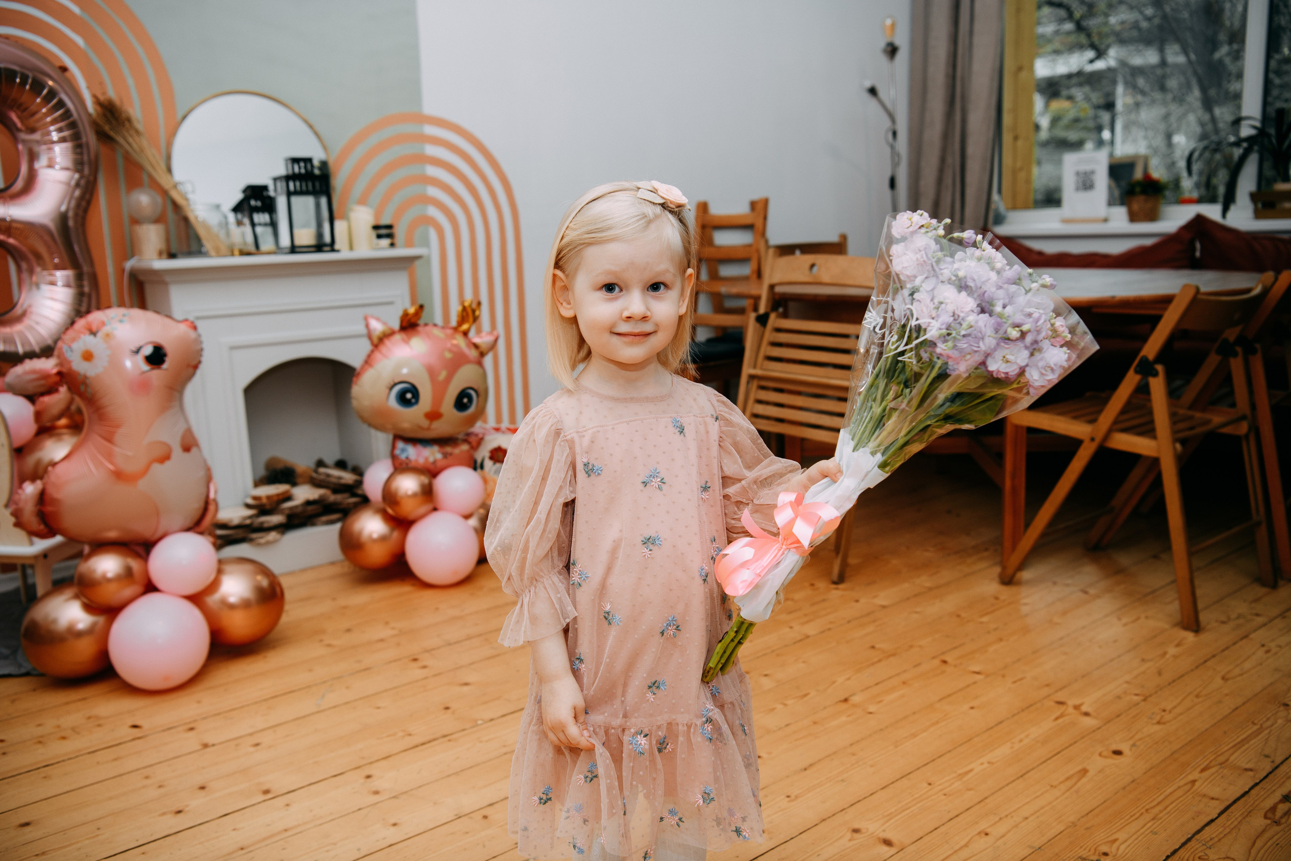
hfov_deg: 60.3
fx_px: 1112
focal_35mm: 31
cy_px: 430
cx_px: 646
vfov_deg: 42.3
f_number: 3.5
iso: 160
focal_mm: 31
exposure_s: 1/200
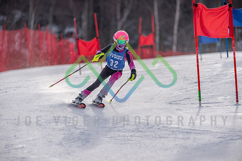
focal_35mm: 440
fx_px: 2956
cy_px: 80
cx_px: 121
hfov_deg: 4.7
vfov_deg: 3.1
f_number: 6
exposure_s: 1/5000
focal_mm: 440
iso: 640
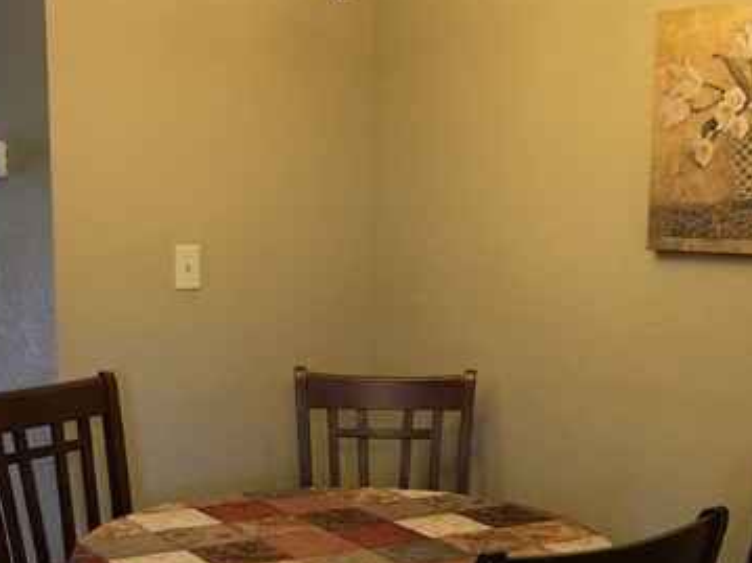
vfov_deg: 23.3
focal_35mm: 62
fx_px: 1346
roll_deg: -1.0
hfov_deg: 31.2
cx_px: 411
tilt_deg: -10.4
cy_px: 456
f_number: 2.2
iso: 80
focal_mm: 4.15
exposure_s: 1/15
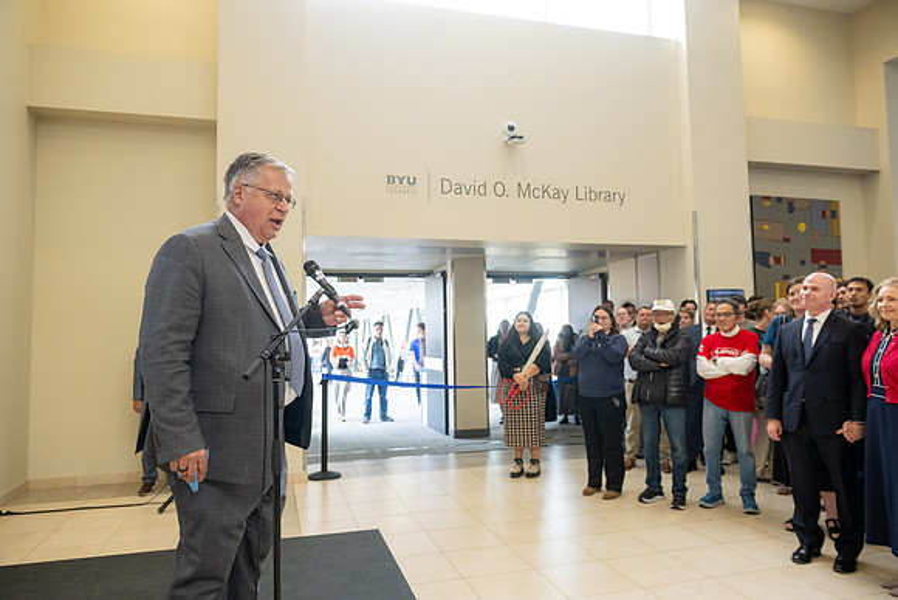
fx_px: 599
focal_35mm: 24
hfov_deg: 73.7
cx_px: 449
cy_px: 300
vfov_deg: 53.2
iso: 2500
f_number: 4
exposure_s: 1/320
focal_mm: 24
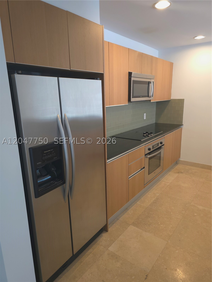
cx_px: 106
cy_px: 141
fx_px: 188
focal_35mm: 23
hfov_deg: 58.9
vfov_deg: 73.9
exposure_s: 1/60
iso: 250
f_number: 1.7
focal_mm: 6.3
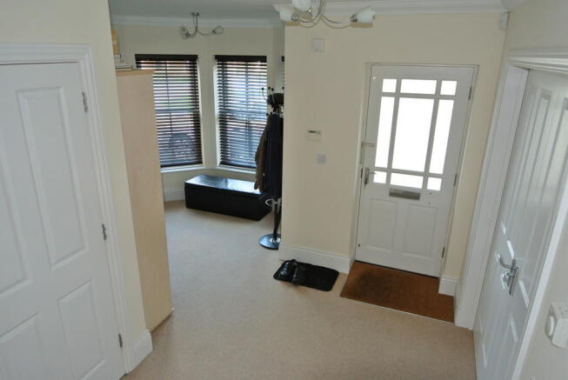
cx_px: 284
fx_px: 379
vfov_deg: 53.3
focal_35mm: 24
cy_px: 190
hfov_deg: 73.7
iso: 450
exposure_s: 1/60
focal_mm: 9.2
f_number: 4.5
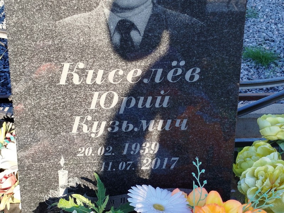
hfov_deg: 67.3
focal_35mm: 26
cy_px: 106
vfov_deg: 53.1
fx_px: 213
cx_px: 142
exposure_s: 1/139
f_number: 1.7
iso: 50
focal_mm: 5.31
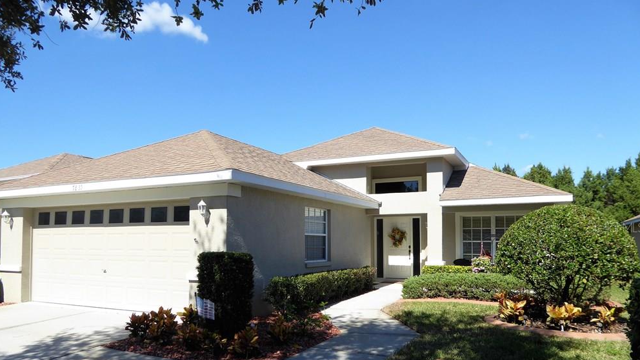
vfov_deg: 42.5
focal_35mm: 27
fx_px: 458
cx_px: 317
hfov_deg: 69.9
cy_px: 227
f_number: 3.3
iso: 80
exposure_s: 1/640
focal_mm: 4.3
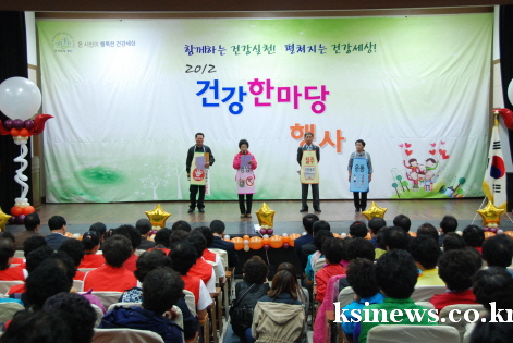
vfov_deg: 26.5
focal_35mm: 51
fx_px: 727
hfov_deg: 38.8
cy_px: 163
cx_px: 271
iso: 800
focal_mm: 32
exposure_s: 1/40
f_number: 4.2
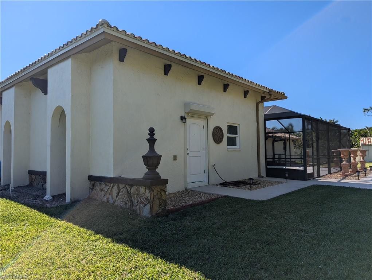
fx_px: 258
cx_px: 186
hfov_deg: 71.5
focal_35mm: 24
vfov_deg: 56.9
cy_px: 140
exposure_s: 1/1193
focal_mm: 6.9
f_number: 1.68
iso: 23
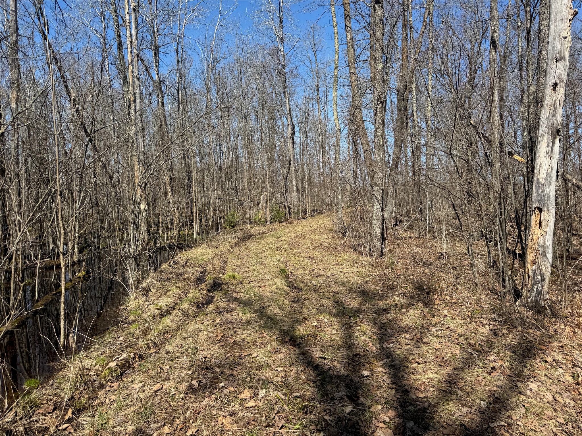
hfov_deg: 71.6
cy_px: 218
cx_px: 291
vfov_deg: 56.8
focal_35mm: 24
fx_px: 404
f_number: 1.78
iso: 80
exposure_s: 1/3096
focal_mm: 6.76
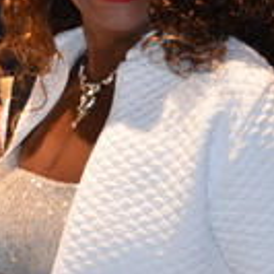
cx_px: -6
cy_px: 99
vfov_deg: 14.4
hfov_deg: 14.2
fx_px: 1084
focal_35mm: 121
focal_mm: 18
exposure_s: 1/60
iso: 800
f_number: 3.5
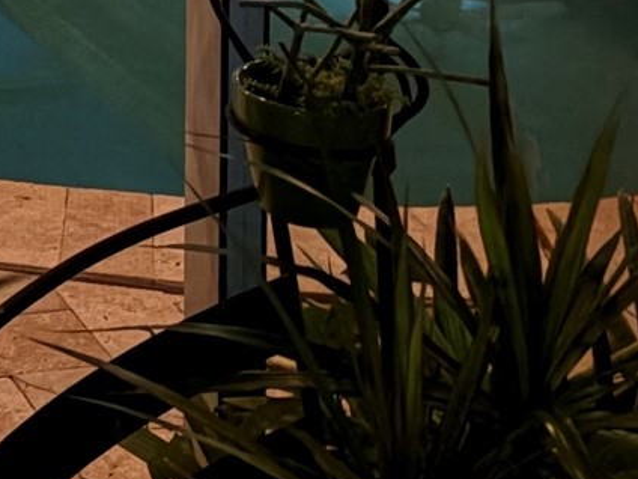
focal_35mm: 98
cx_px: -444
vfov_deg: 13.6
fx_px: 1806
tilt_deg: -7.6
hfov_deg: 17.1
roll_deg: +4.0
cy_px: -366
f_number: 1.6
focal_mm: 5.96
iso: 1600
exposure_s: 1/5
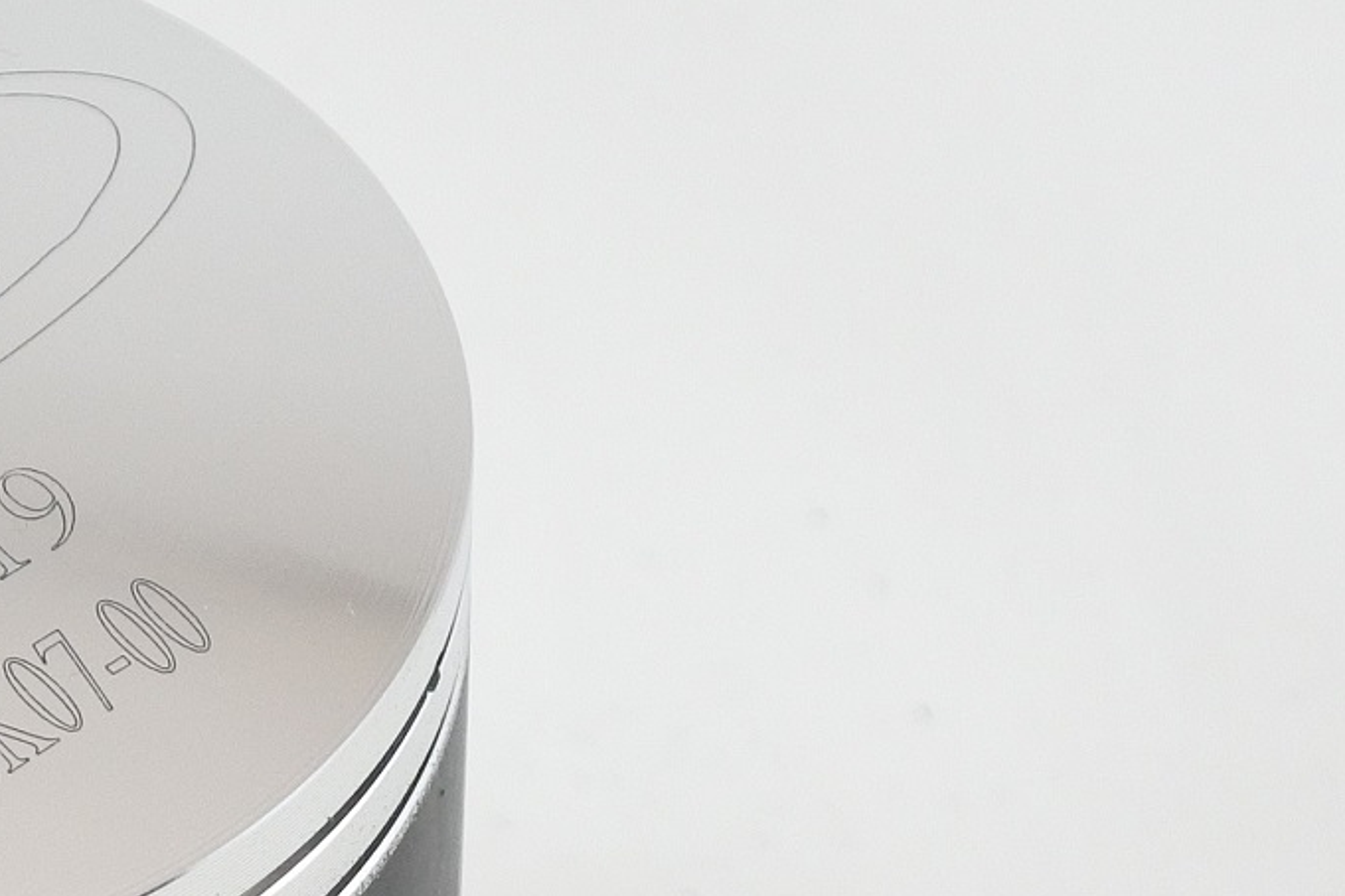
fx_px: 5342
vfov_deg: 9.5
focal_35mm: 143
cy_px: 909
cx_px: -266
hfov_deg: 13.9
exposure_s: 1/125
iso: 450
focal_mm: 18
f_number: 4.5
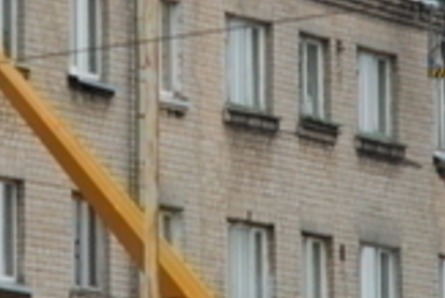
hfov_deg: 3.3
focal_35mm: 623
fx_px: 7709
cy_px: 16
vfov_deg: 2.2
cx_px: 175
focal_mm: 135
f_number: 11
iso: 500
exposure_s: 1/125
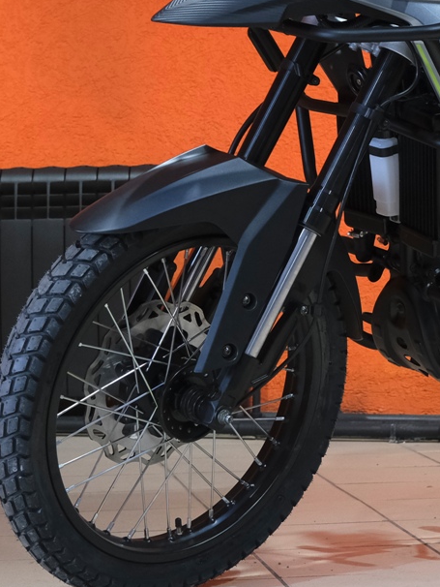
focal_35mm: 137
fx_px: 2320
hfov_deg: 10.7
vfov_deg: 14.3
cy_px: 93
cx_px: 460
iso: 1600
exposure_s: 1/100
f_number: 4
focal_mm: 35.8
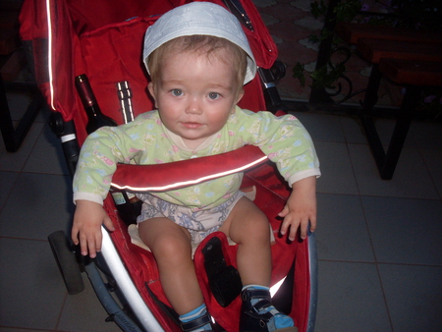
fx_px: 485
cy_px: 166
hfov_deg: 49.0
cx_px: 221
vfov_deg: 37.8
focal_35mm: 38
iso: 100
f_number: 2.8
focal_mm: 6.3
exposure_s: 1/45
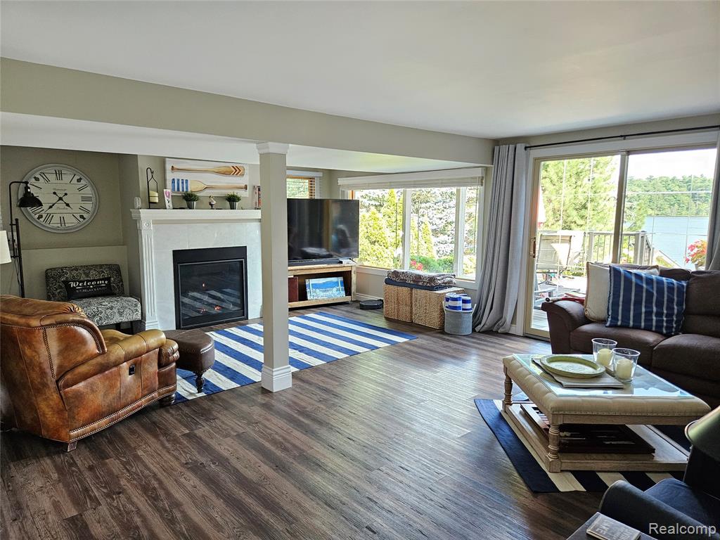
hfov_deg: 73.9
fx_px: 478
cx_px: 360
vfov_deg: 58.9
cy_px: 270
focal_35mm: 23
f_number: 1.8
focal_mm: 5.4
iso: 640
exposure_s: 1/170
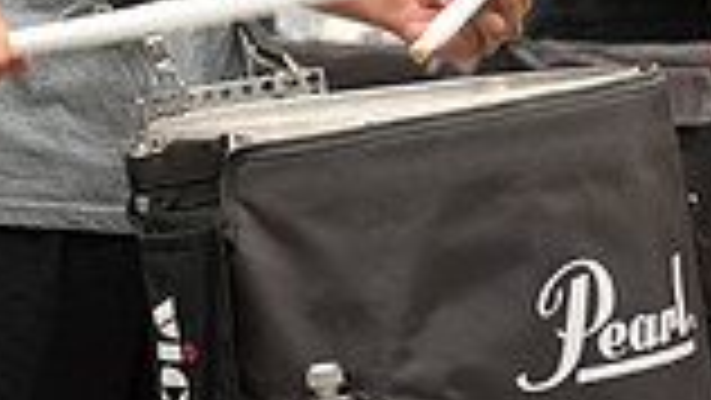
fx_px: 5092
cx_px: 81
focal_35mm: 270
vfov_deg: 4.4
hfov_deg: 8.0
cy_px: -407
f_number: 2.8
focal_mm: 70
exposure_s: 1/160
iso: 1250
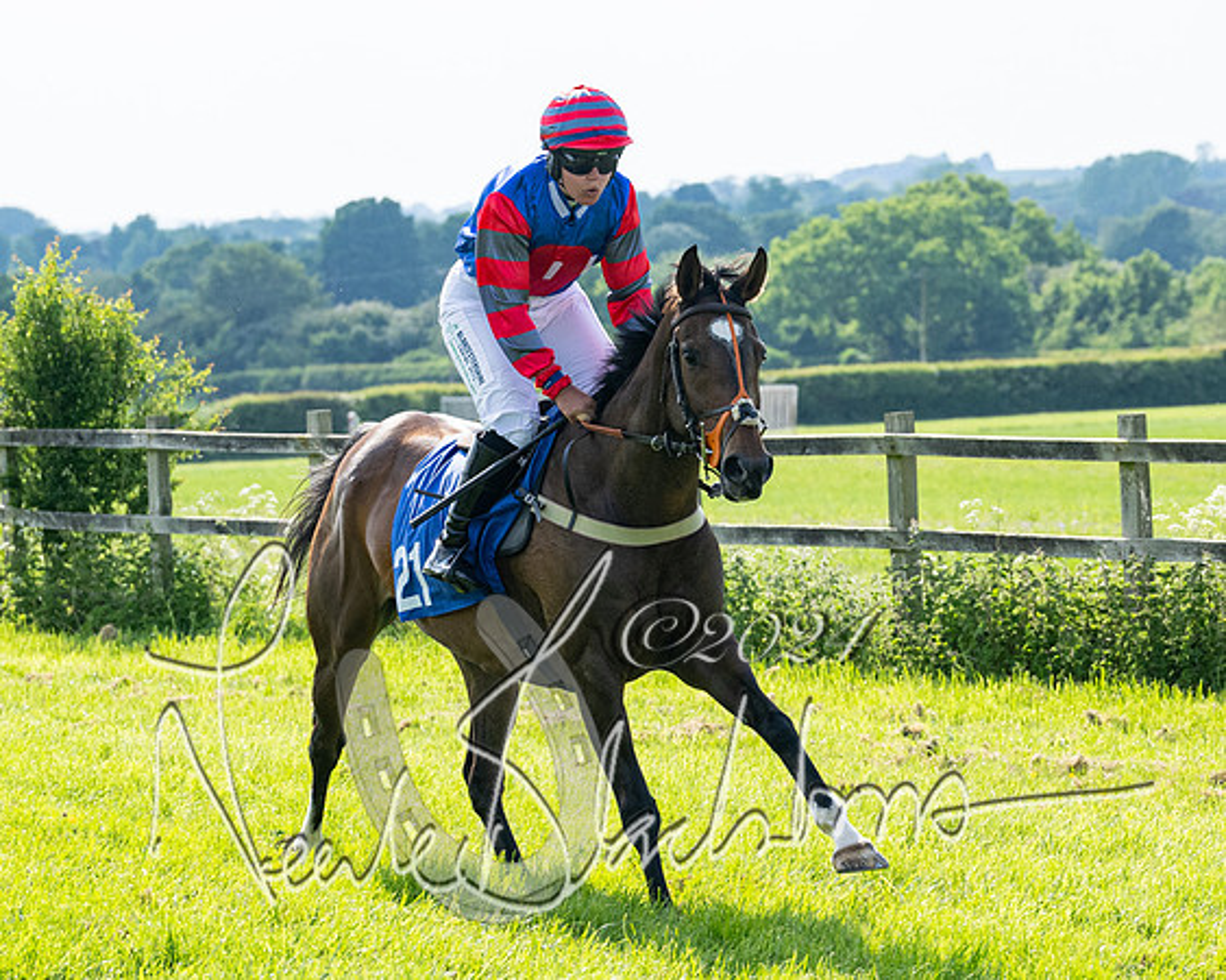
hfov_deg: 8.8
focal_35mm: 220
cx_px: 520
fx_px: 7966
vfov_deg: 7.0
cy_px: 369
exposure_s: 1/2000
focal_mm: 100
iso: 400
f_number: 5
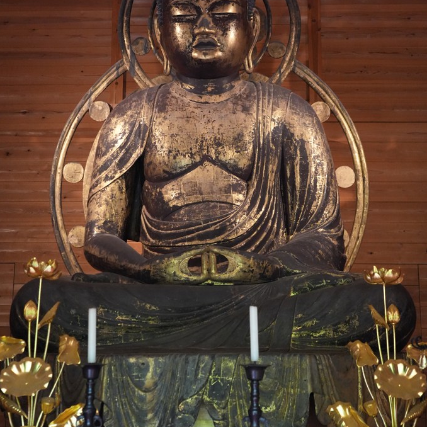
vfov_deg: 28.9
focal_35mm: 59
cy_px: 144
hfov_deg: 29.1
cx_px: 214
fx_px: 823
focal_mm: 46
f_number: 4
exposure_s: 1/160
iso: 10000
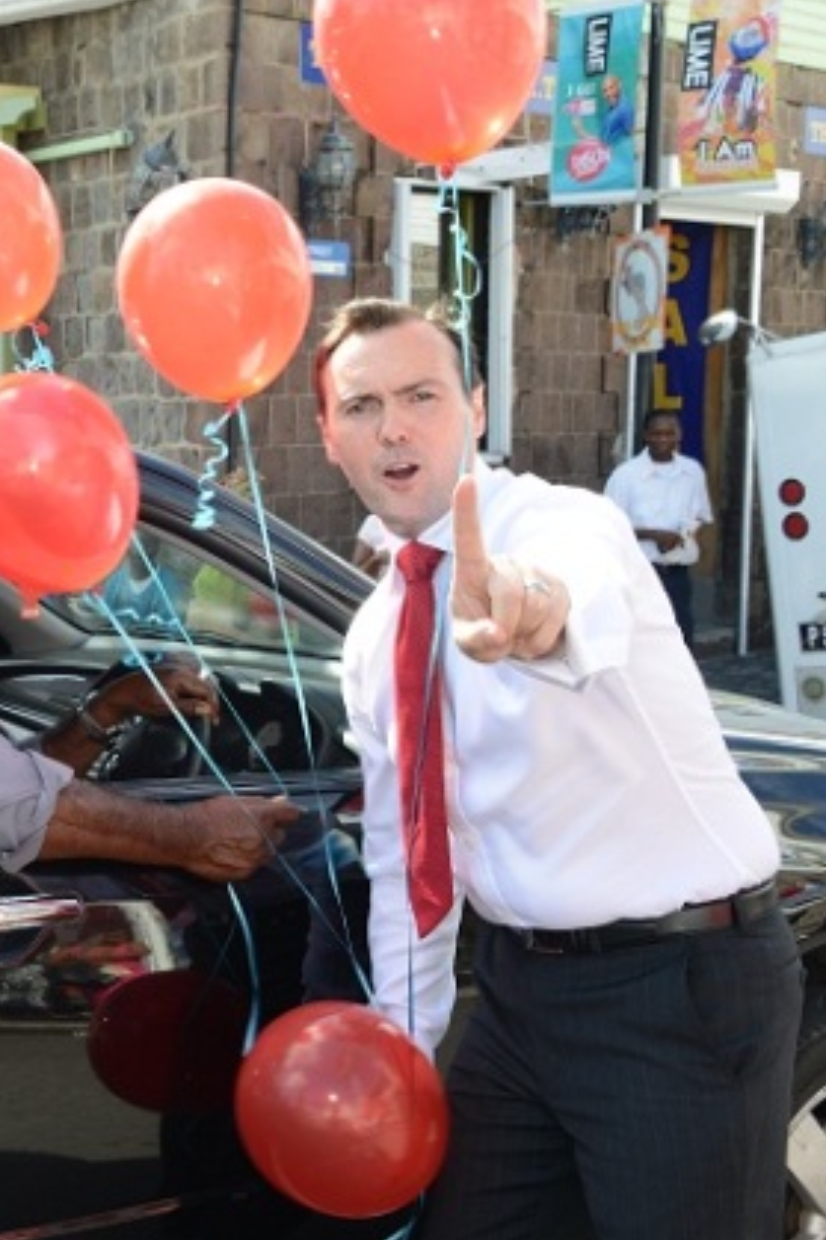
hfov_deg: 23.7
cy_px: 614
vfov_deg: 36.3
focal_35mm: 55
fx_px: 1894
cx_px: 38
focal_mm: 36
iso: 160
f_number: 8
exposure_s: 1/60
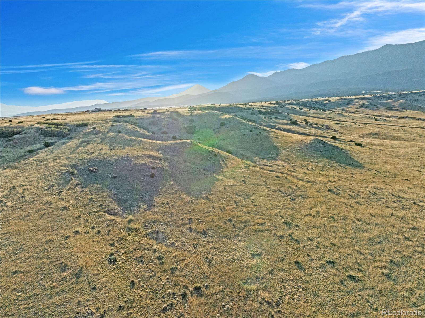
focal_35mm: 24
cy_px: 159
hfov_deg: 71.6
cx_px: 212
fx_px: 294
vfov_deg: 56.7
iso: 800
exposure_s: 1/320
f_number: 8
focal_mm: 12.29
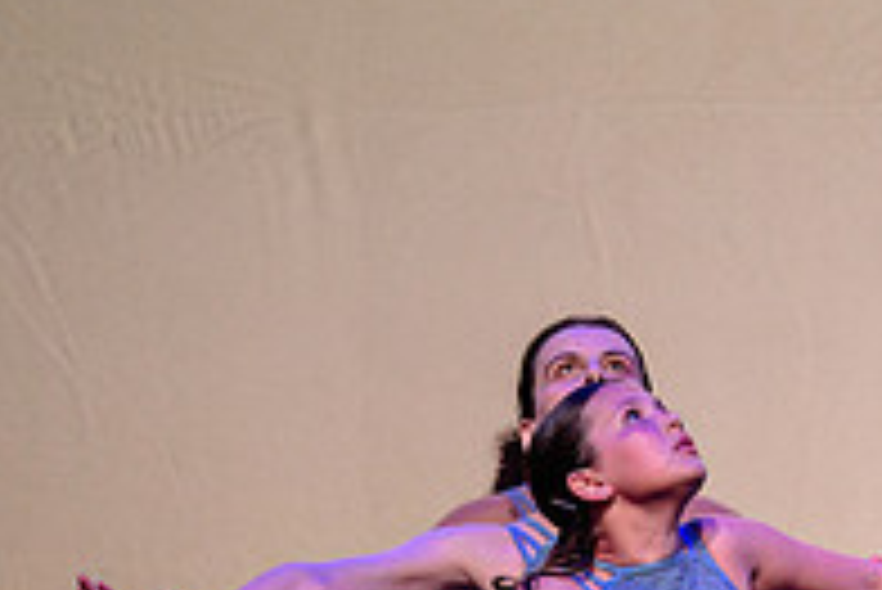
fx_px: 13411
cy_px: 677
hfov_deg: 3.8
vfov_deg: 2.5
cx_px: 1193
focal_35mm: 547
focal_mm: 150
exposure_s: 1/500
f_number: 2.8
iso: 1250
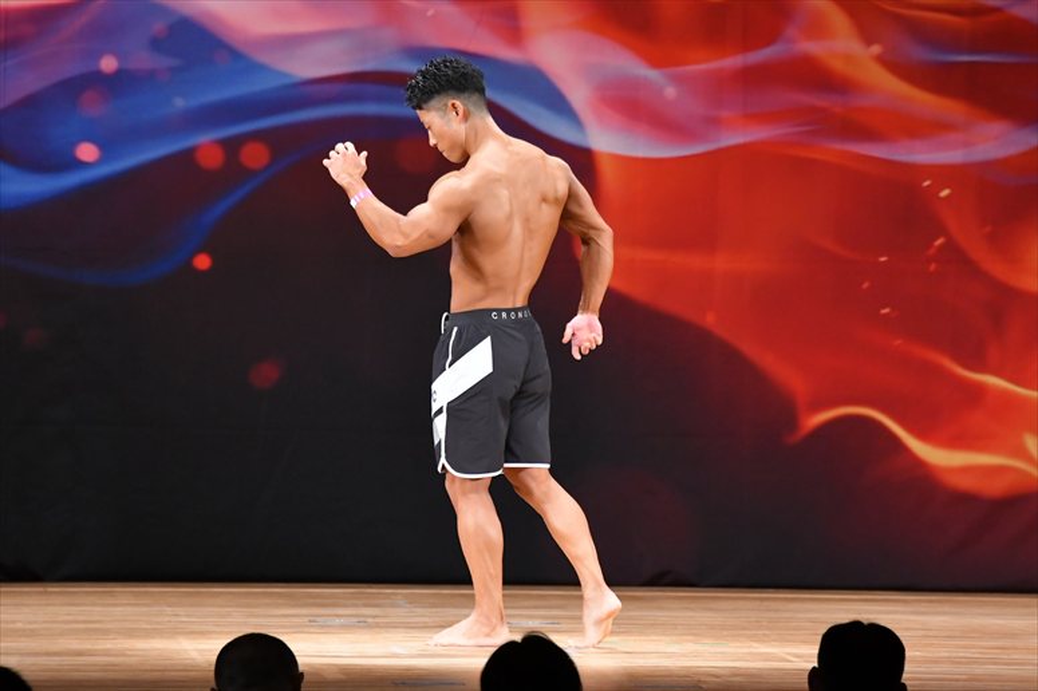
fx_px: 7349
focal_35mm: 255
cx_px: 519
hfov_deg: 8.1
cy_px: 346
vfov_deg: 5.4
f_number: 5.6
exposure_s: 1/400
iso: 3200
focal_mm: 170
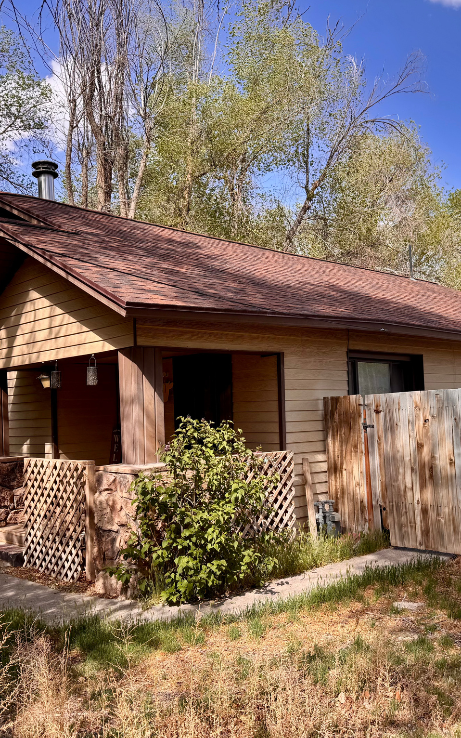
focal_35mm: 34
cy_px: 369
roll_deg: +1.4
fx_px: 683
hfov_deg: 37.3
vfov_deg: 56.7
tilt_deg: +3.0
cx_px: 242
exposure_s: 1/1637
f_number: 1.78
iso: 80
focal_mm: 6.76
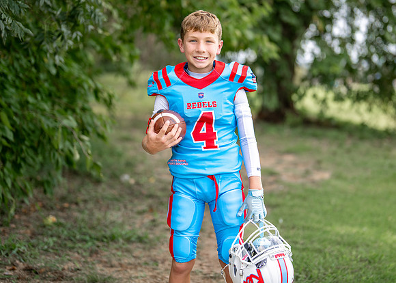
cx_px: 213
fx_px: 791
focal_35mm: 70
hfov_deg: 28.1
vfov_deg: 20.2
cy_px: 107
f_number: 1.2
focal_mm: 50
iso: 100
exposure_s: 1/3200
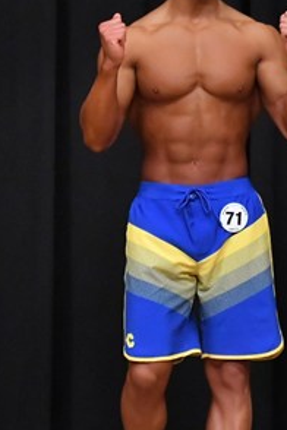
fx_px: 8514
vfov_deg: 2.9
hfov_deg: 1.9
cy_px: 178
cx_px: 68
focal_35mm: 712
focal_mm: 180
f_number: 5.6
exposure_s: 1/400
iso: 8000
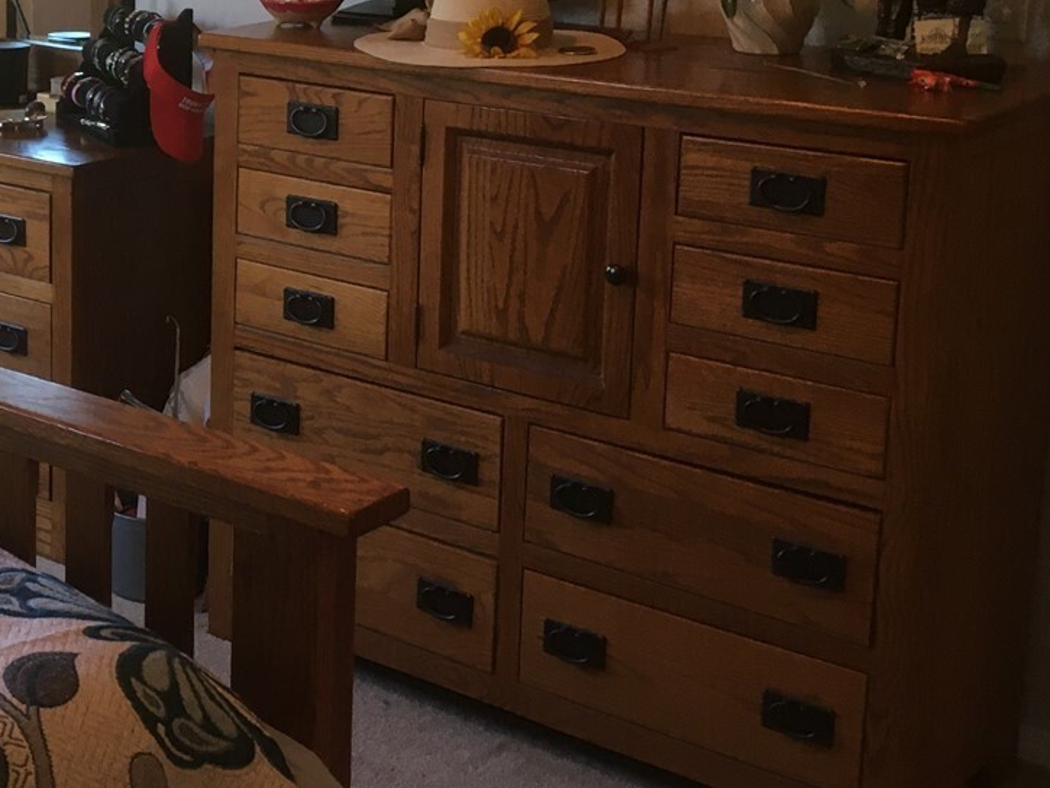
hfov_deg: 28.3
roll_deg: -0.4
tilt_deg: -11.7
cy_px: 136
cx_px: -20
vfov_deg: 22.6
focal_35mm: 64
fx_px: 1942
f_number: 2.2
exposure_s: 1/30
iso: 50
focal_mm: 4.15
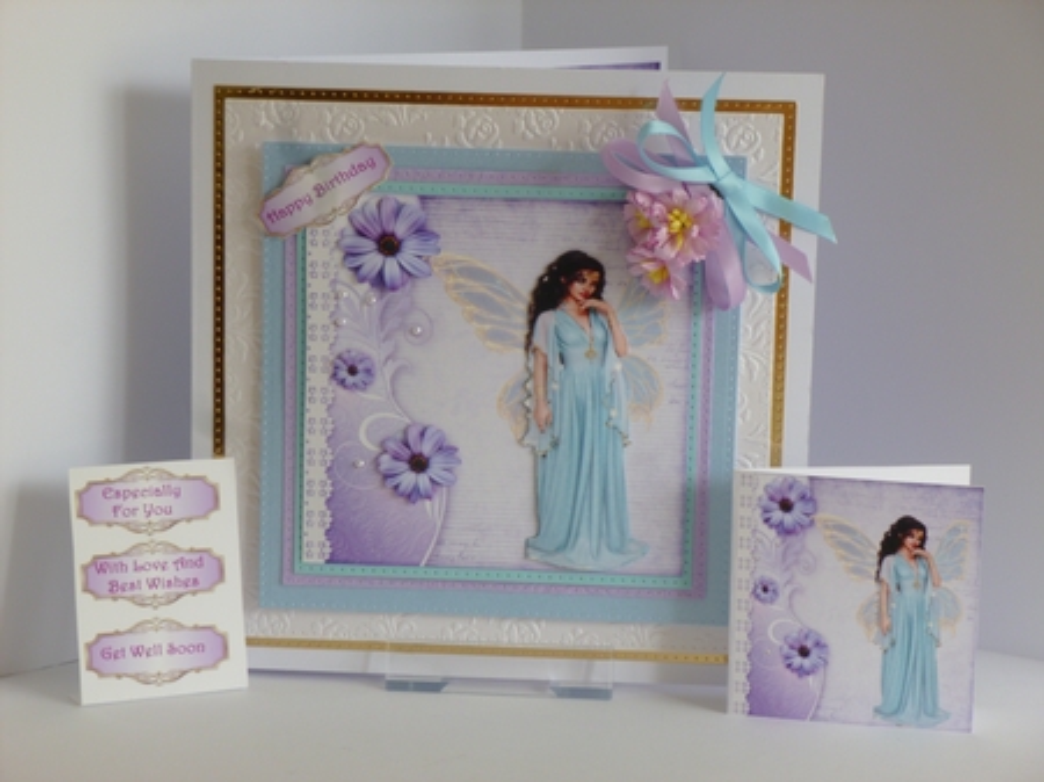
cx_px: 522
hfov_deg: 21.3
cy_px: 391
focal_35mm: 92
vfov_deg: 16.0
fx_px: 2773
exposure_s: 1/50
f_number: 5.2
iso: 100
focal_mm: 16.5
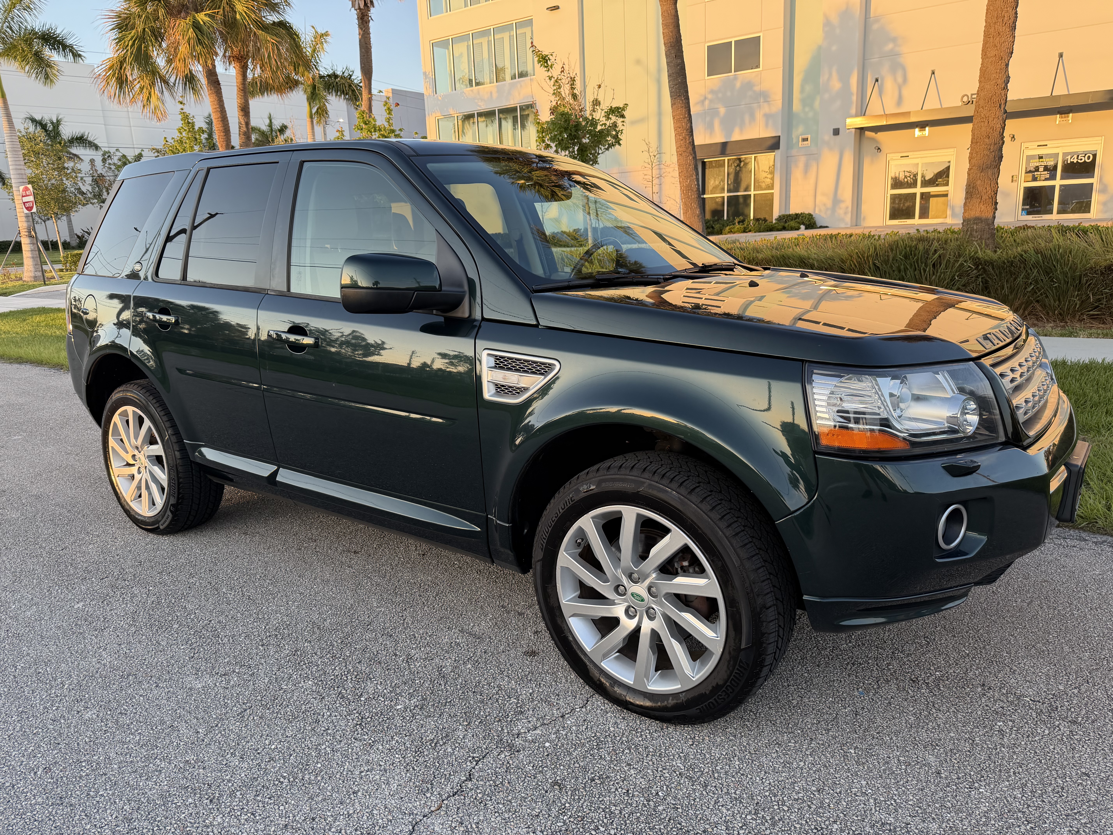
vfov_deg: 56.8
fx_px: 772
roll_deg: +1.9
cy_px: 418
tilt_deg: -13.5
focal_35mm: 24
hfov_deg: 71.6
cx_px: 556
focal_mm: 6.76
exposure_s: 1/403
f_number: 1.78
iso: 100
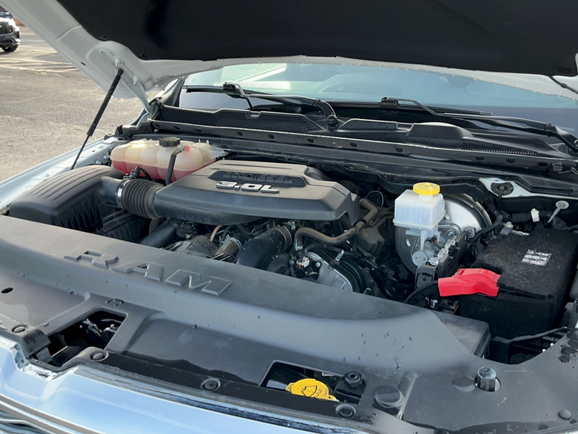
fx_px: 501
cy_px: 217
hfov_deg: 60.0
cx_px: 289
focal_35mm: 30
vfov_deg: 46.8
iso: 20
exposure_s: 1/120
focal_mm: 3
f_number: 1.8
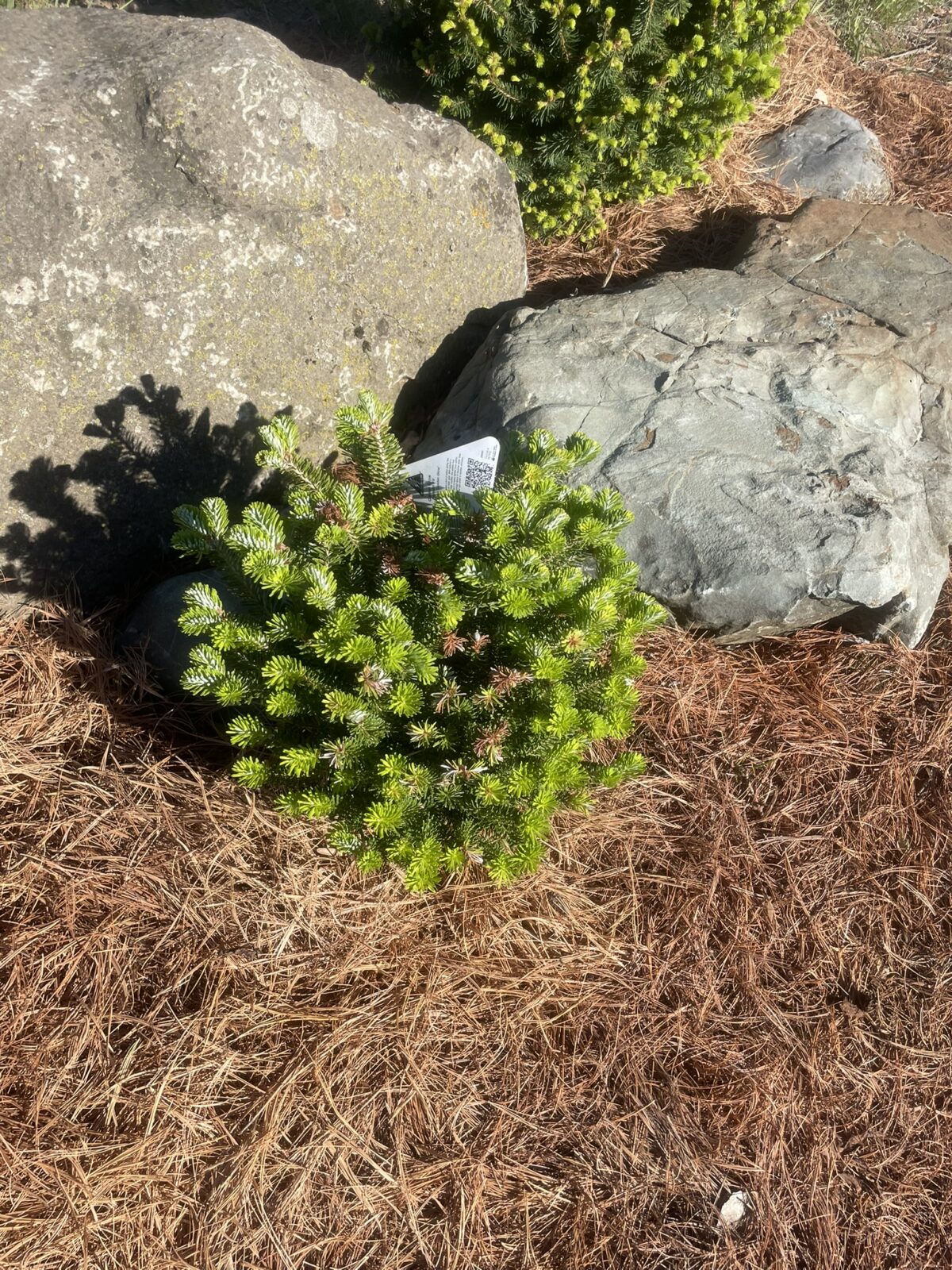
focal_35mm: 26
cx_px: 476
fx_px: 953
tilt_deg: -48.5
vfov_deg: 67.3
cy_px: 635
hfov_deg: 53.1
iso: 32
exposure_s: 1/2092
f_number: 1.6
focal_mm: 4.2
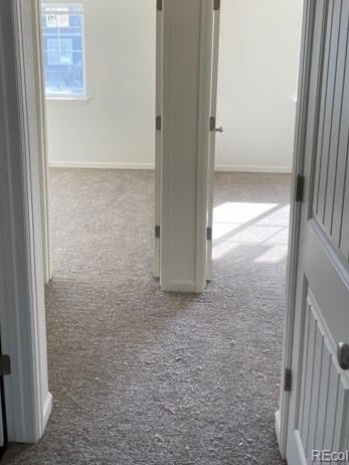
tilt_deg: -7.2
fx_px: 483
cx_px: 150
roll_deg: -0.7
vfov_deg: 50.1
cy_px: 144
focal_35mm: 36
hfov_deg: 39.6
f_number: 1.6
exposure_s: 1/121
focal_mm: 4.2
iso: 32
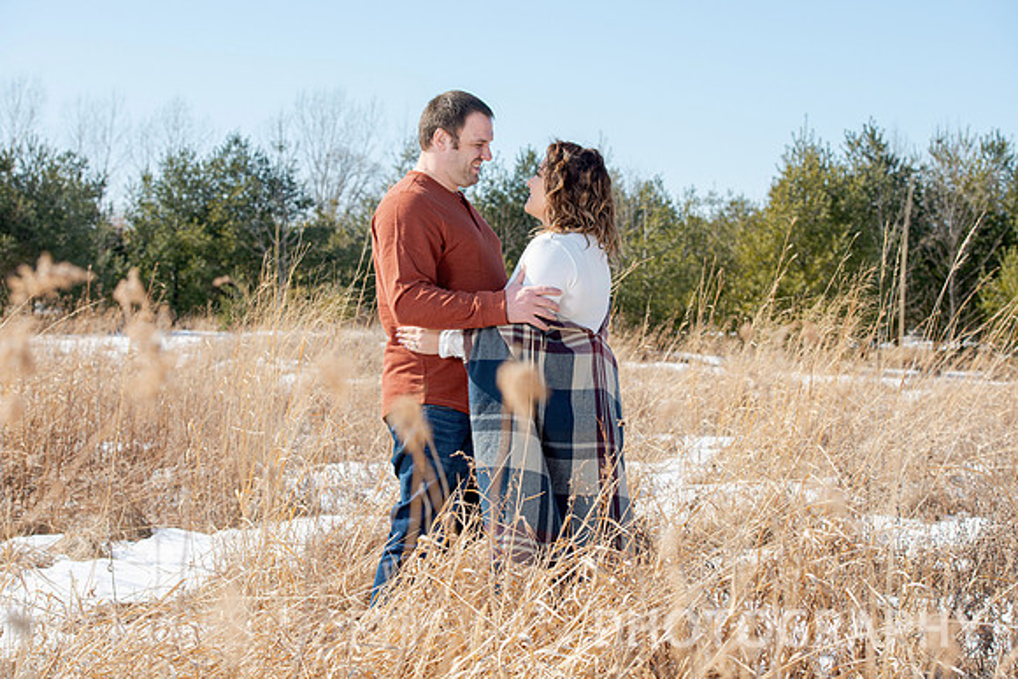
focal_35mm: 70
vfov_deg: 19.5
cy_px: 340
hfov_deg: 28.8
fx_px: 1980
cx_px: 509
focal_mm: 70
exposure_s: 1/250
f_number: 8
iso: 100
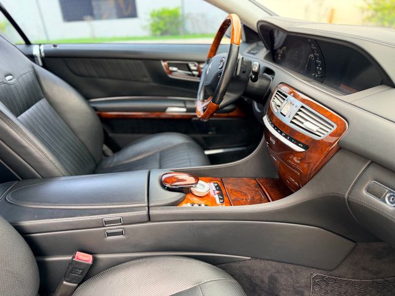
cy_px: 148
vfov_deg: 56.8
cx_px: 198
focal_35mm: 24
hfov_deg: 71.6
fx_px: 274
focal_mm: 6.76
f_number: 1.78
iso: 160
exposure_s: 1/222
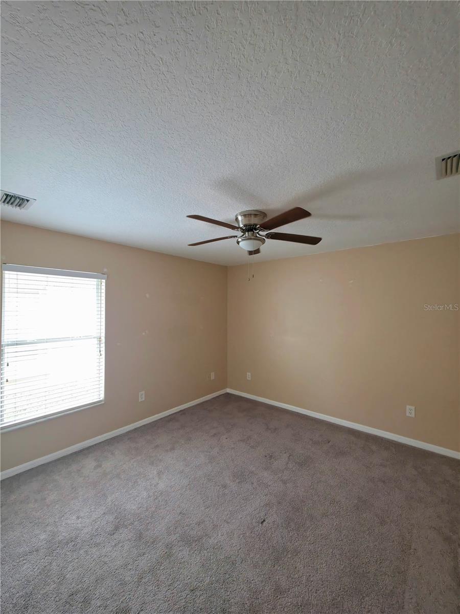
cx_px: 230
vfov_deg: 106.2
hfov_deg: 89.9
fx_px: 230
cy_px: 307
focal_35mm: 13
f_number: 1.9
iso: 100
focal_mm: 2.2
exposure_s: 1/40
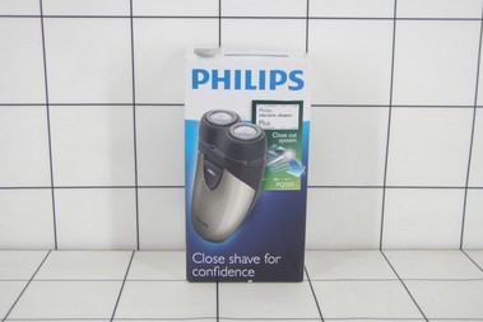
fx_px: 752
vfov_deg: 24.2
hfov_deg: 35.6
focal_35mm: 56
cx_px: 245
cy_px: 168
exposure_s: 1/40
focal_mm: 9.13
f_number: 4
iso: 100
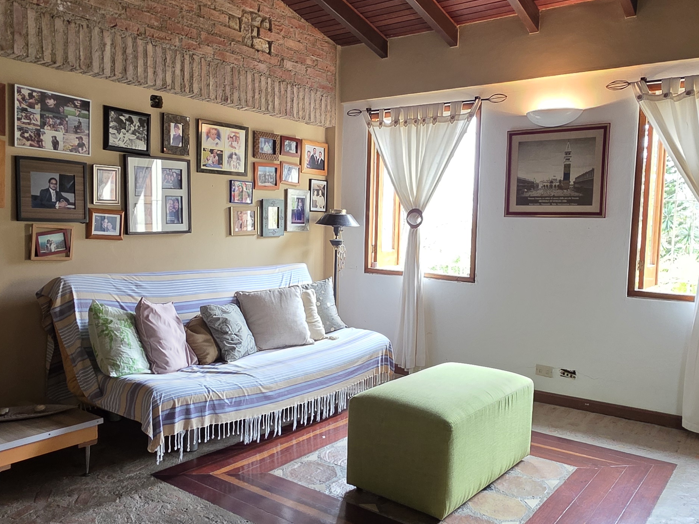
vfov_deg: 49.7
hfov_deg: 63.4
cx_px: 340
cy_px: 281
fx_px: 565
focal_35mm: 28
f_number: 1.9
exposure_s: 1/60
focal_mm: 2.2
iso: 320
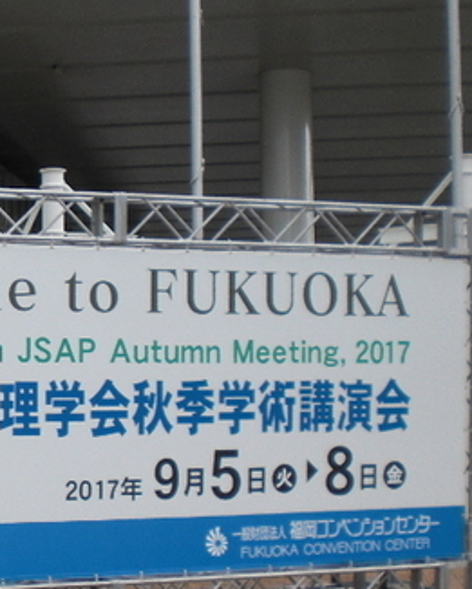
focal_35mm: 91
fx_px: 1588
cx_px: -107
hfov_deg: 16.2
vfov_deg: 21.0
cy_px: 392
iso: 64
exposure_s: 1/100
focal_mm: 6.3
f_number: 3.1
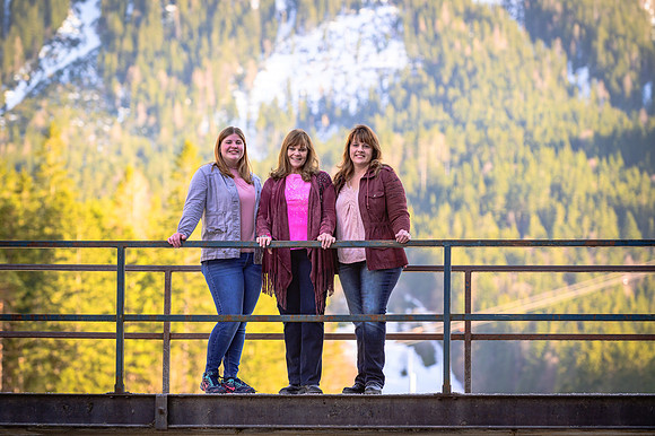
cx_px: 328
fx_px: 2818
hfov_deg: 13.3
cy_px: 218
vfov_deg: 8.8
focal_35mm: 155
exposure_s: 1/320
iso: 320
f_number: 4
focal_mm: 155
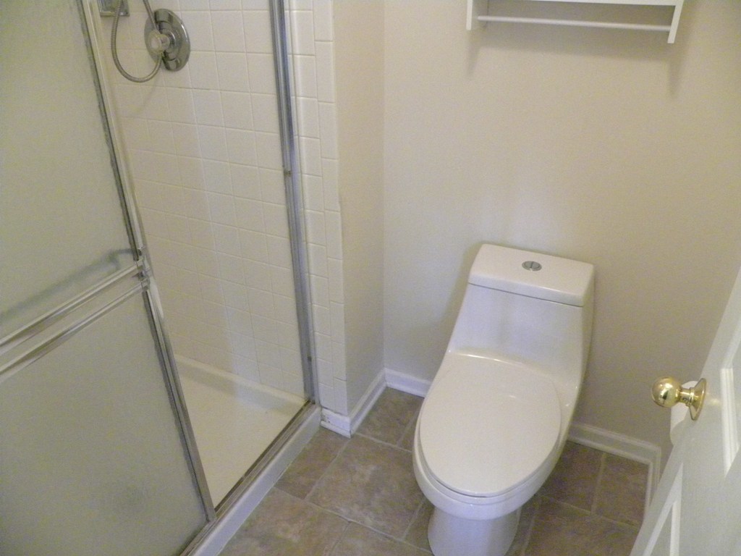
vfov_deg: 53.1
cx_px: 370
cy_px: 278
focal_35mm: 26
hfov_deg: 67.3
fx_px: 557
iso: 800
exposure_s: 1/92.4
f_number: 2.8
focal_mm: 4.6
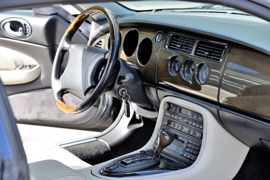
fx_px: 901
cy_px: 90
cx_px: 135
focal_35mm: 120
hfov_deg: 17.1
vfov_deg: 11.4
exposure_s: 1/80
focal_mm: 120
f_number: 6.3
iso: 250
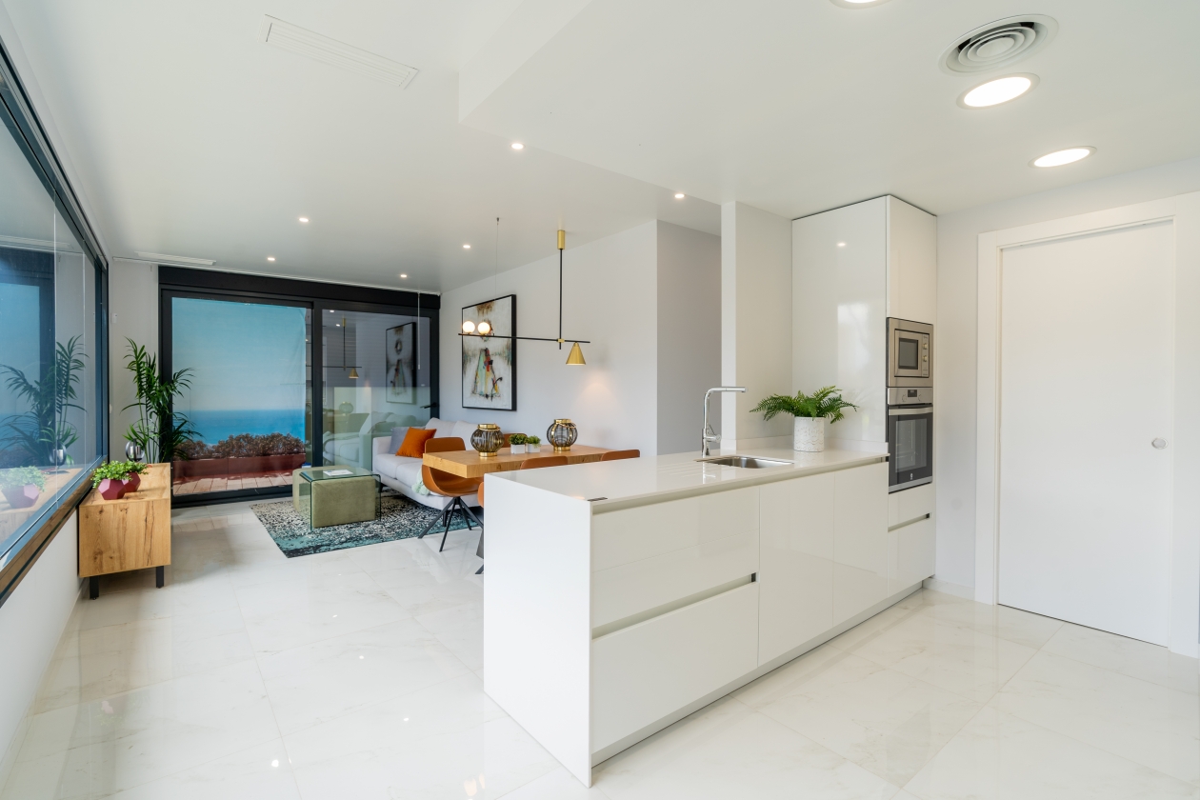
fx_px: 533
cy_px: 400
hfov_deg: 96.7
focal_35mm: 16
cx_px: 600
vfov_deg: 73.7
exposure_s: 1/13
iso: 100
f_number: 9
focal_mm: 16
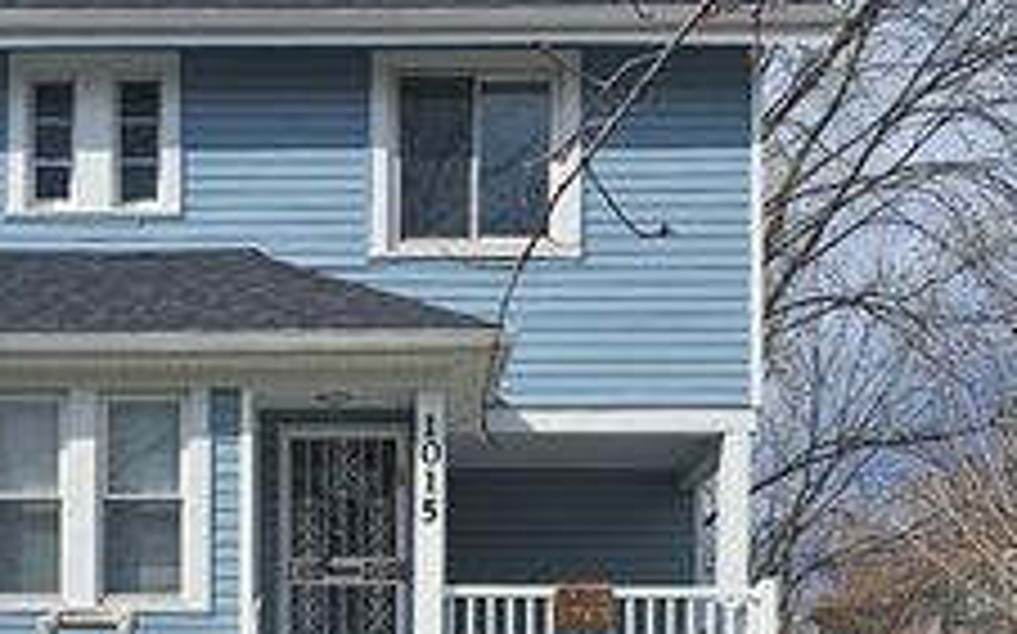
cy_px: 834
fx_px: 1995
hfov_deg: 28.3
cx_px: 284
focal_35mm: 72
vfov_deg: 17.0
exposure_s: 1/1011
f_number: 1.7
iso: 10
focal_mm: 6.3
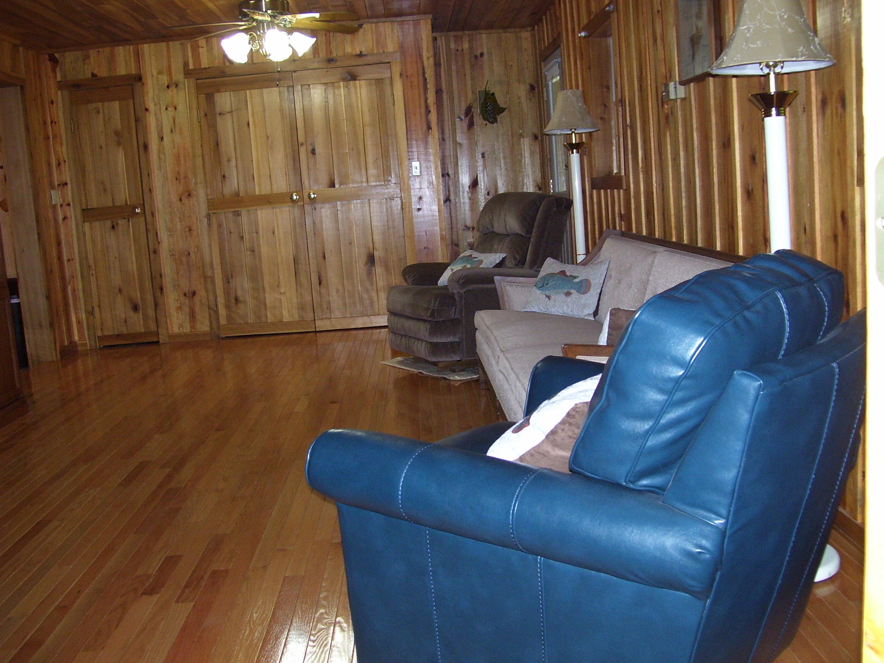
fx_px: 919
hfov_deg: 51.4
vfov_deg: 39.7
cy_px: 332
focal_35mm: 36
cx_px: 442
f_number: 2.7
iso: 200
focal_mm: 6
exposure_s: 1/60
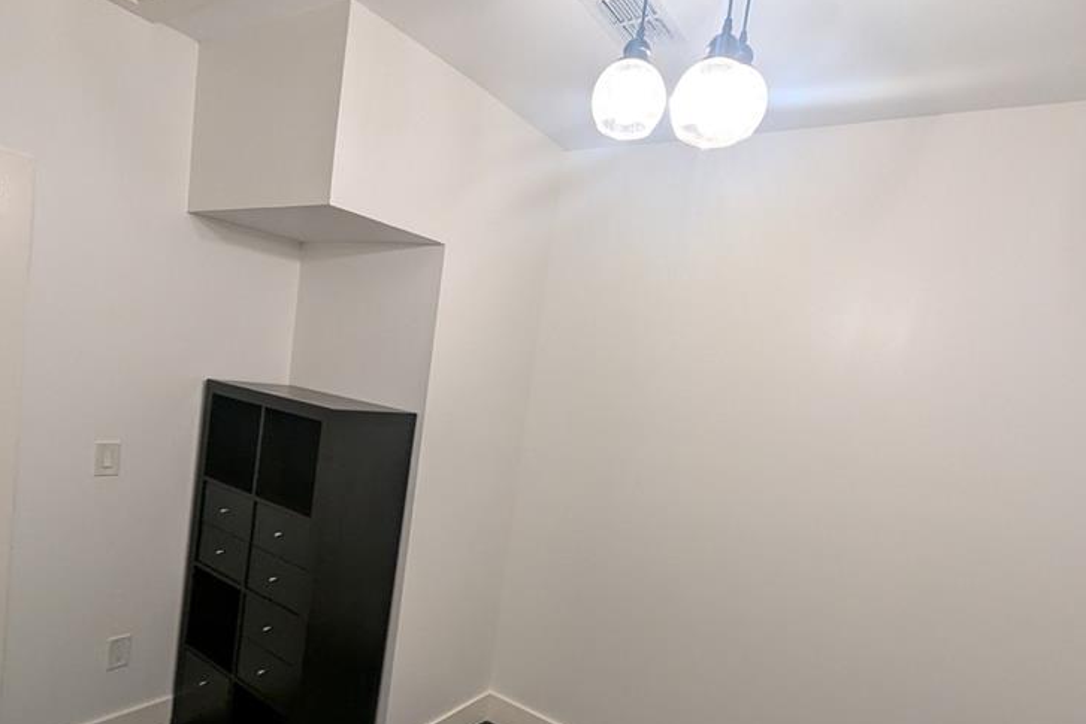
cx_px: 521
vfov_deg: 64.2
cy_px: 422
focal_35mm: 19
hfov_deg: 86.9
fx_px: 573
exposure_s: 1/60
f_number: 2.2
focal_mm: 1.95
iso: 126
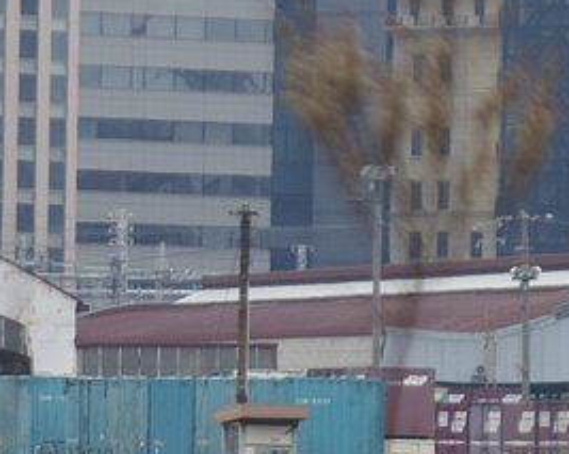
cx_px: 98
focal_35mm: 810
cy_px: 223
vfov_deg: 1.9
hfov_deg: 2.4
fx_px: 13626
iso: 100
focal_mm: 150
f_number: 6.3
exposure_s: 1/200
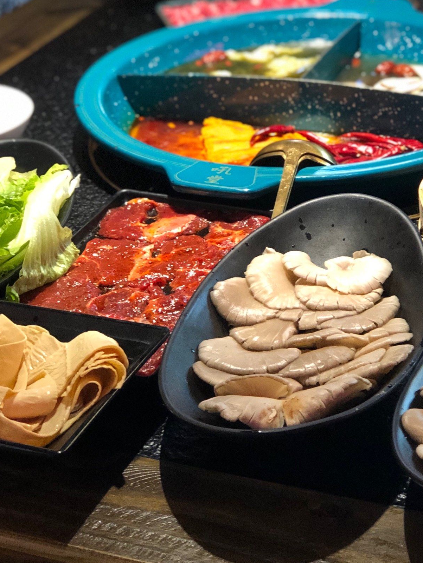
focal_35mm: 97
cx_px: 312
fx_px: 1580
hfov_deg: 15.2
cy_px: 202
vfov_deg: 20.2
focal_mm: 6.6
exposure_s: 1/33
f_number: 2.8
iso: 320
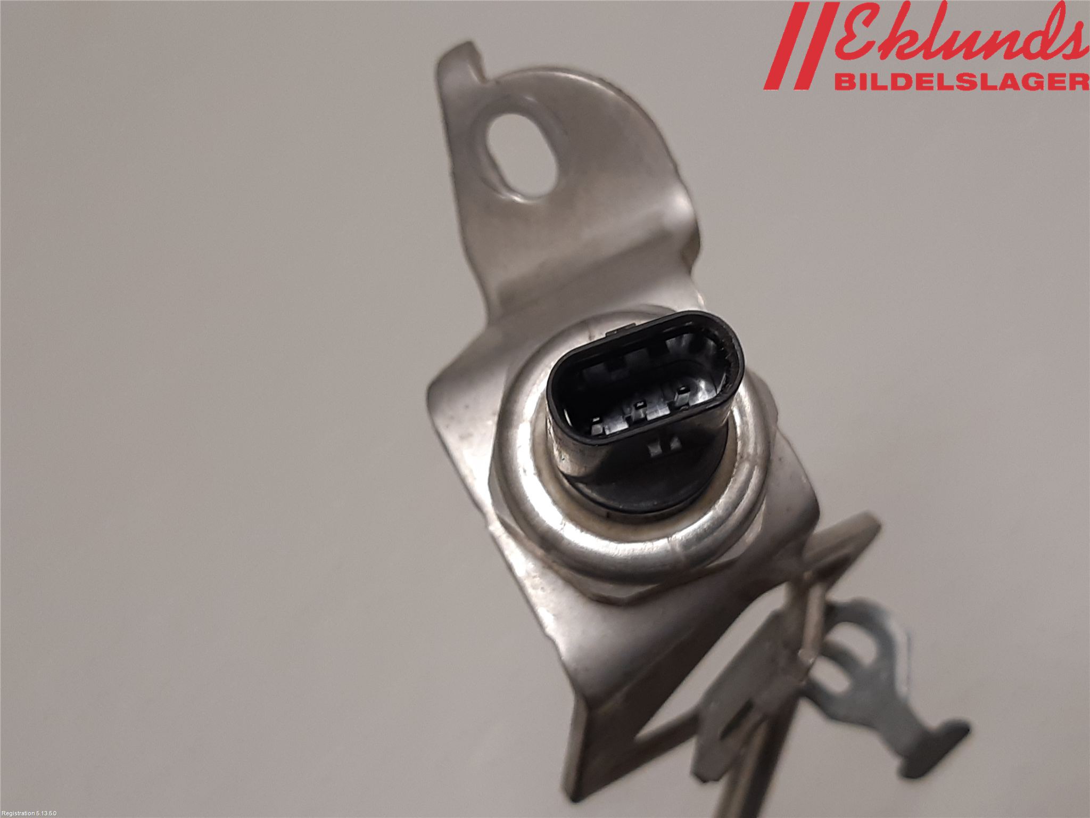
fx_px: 819
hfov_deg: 67.3
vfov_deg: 53.1
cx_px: 545
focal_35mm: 26
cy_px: 409
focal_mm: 3.93
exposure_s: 1/50
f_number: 1.7
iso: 80
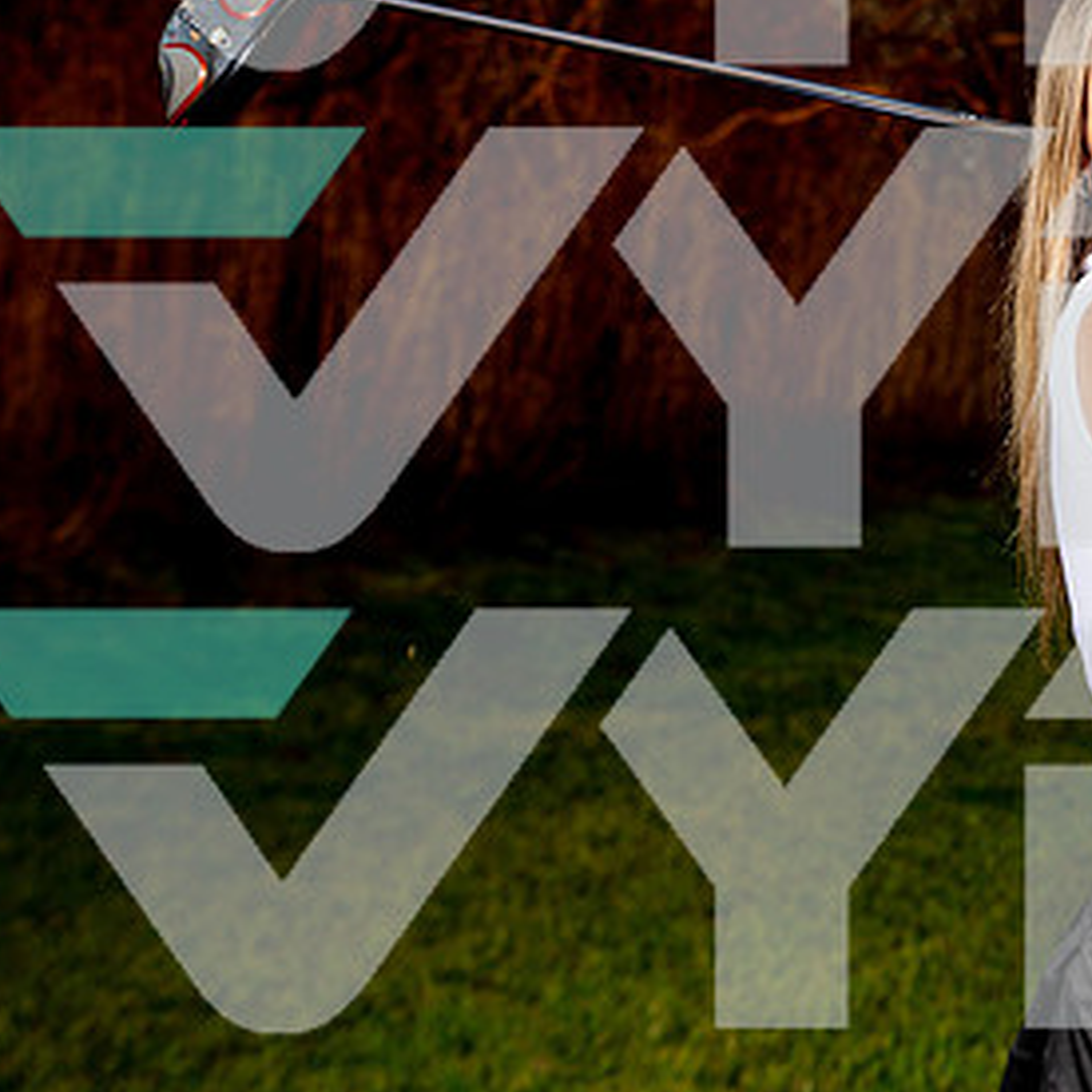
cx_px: 961
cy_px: 340
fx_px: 2820
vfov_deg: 21.8
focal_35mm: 79
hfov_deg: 21.5
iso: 100
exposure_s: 1/250
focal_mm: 44
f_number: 4
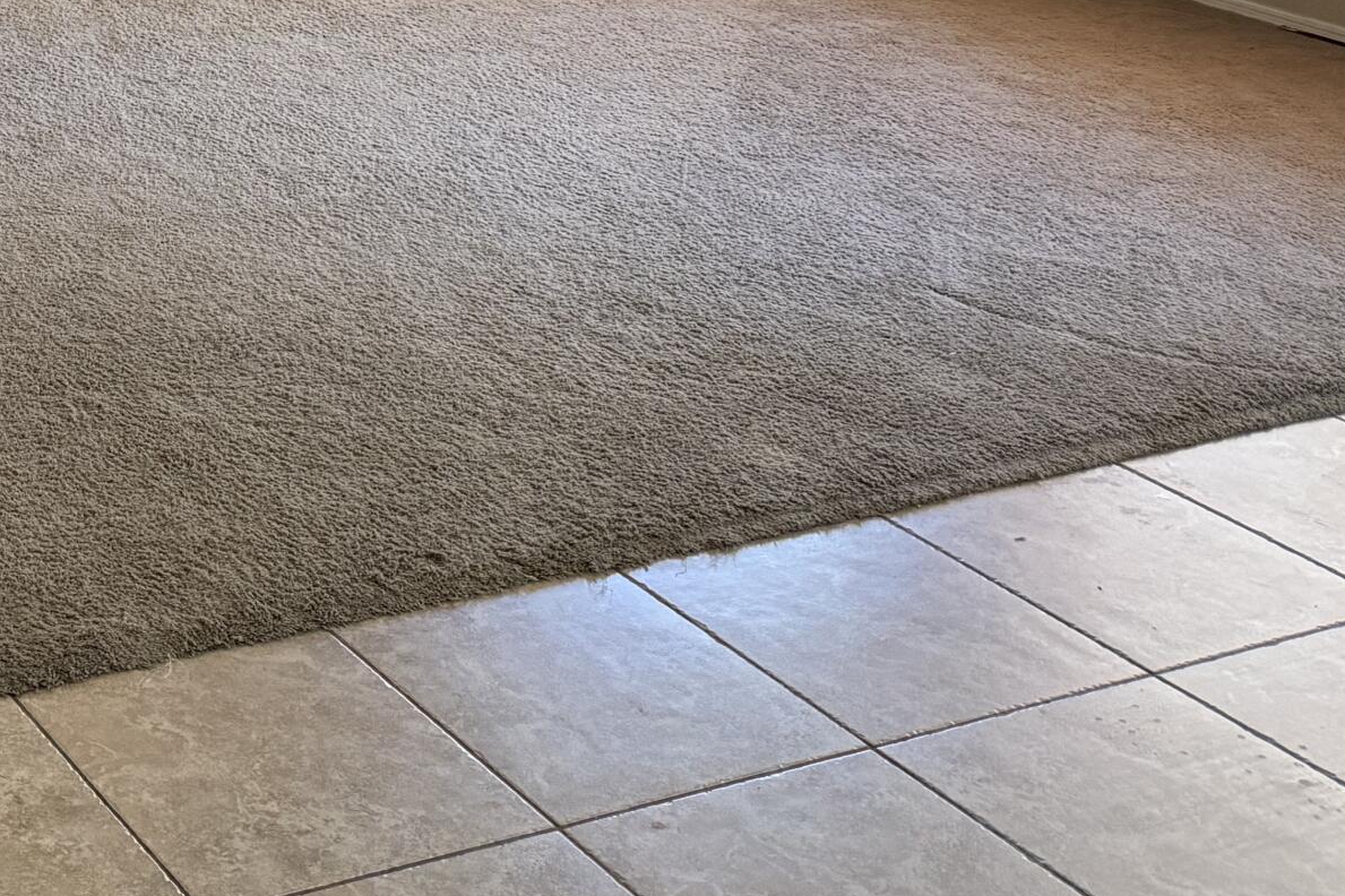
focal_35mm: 63
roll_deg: -1.0
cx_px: -277
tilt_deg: -12.3
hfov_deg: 27.9
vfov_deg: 20.2
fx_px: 2353
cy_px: -179
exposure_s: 1/120
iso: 400
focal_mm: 6.76
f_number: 1.78
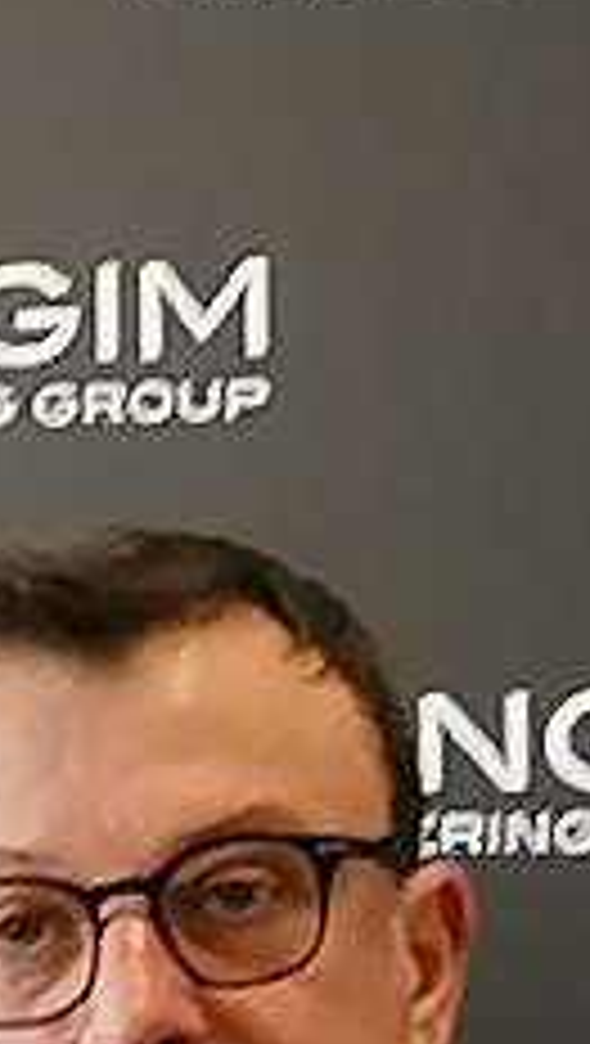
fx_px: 12646
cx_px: -721
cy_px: 918
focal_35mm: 456
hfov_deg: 2.7
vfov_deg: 4.7
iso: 100
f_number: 1.8
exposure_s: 1/50
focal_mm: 4.75
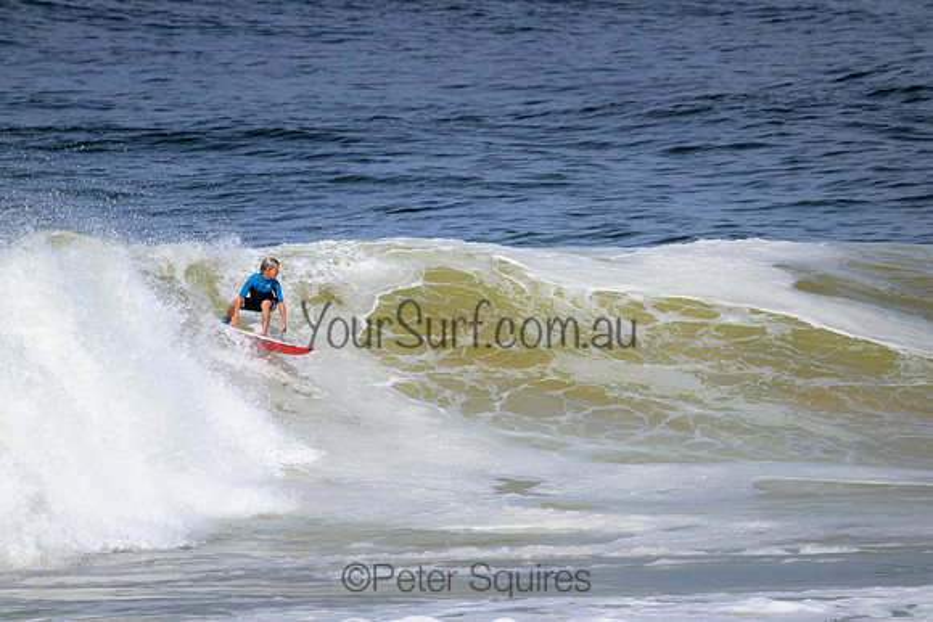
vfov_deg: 1.7
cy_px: 311
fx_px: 20737
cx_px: 466
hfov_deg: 2.6
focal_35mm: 800
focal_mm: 800
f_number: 11
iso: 450
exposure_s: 1/2000
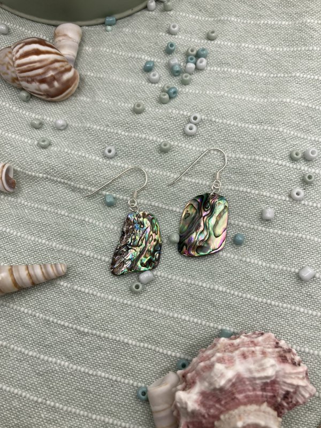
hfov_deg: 49.7
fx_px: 346
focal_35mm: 28
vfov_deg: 63.4
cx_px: 160
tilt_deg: -74.9
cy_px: 214
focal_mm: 3.99
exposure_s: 1/333
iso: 20
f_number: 1.8
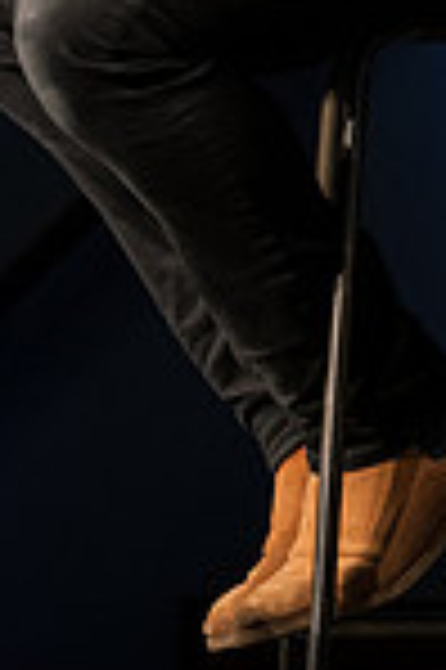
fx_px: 9983
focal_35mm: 536
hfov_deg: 2.6
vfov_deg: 3.8
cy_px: -229
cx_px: 189
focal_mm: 177
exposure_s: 1/125
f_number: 5.6
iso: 6400
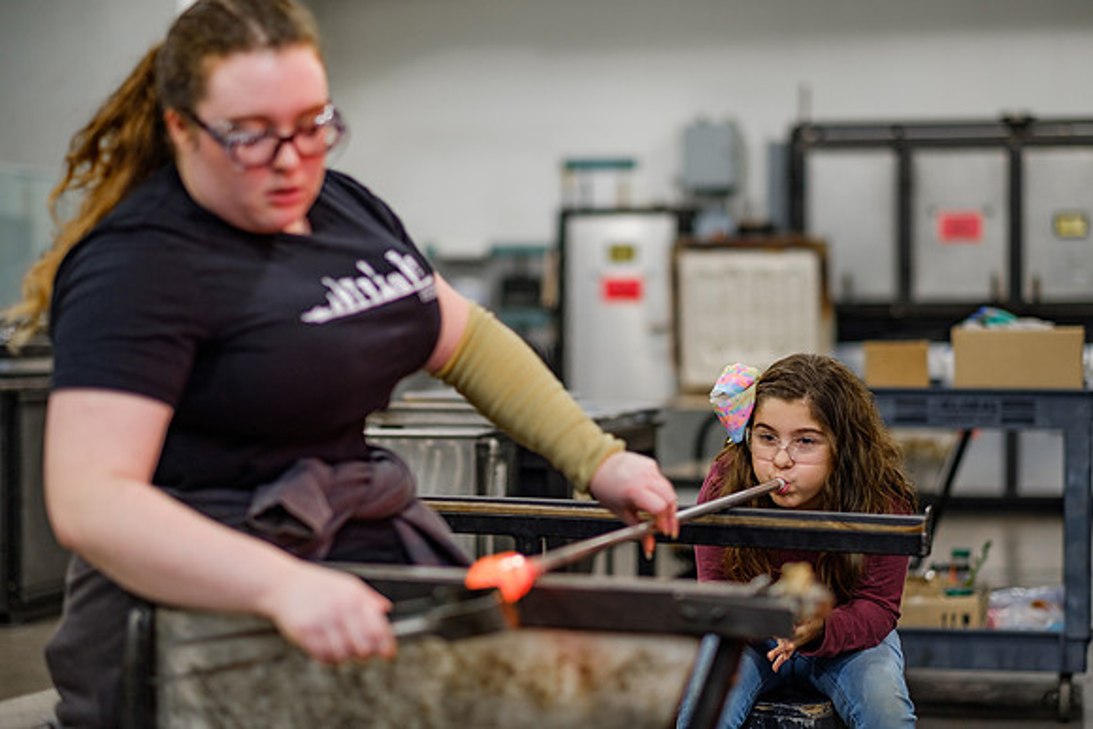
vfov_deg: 16.3
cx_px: 546
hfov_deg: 24.2
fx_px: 2551
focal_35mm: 84
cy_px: 364
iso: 400
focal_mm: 56
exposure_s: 1/125
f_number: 1.4
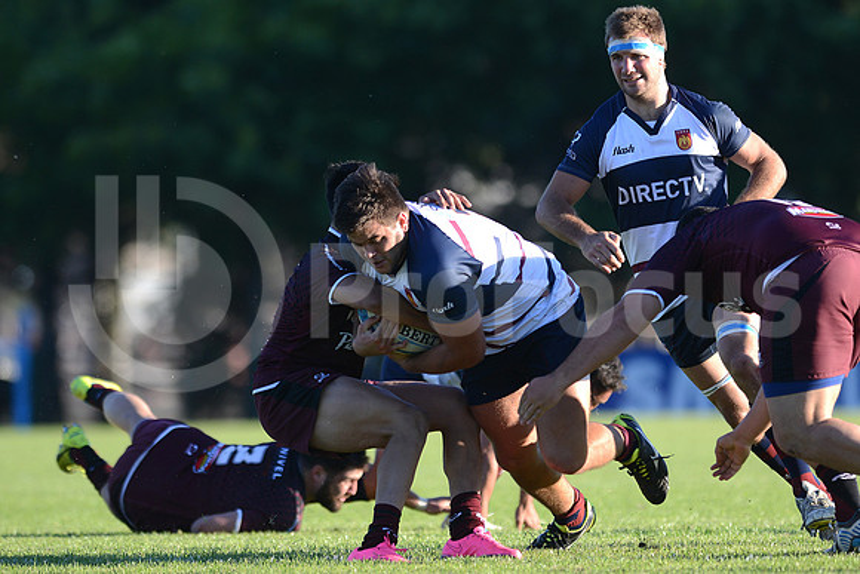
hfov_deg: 4.9
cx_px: 430
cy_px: 287
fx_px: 10035
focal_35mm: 420
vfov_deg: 3.3
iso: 400
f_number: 4
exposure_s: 1/1000
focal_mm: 420
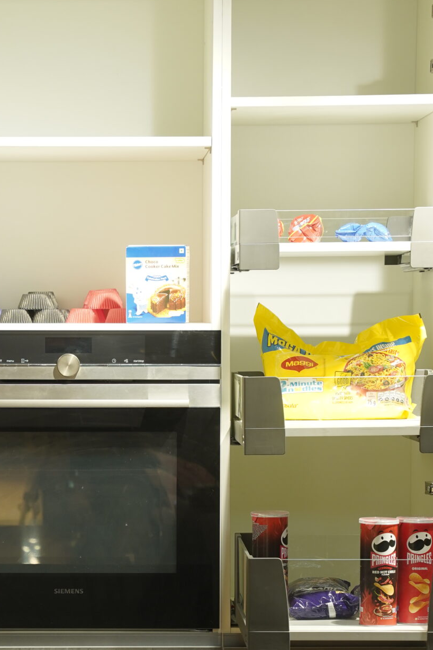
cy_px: 514
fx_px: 2634
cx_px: 73
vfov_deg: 14.0
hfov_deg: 9.4
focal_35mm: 146
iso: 640
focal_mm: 70
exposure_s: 1/30
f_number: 5
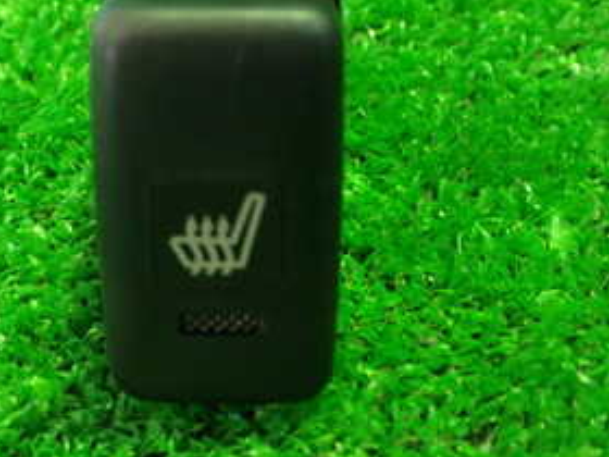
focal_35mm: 88
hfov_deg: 22.2
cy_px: 205
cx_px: 220
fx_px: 1548
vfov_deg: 16.8
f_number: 2.8
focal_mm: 7.31
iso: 800
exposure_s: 1/15
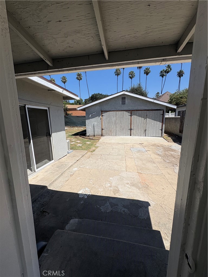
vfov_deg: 102.1
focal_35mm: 14
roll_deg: +0.2
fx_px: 112
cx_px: 104
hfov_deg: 85.7
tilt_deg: -9.9
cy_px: 138
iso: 40
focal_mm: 2.22
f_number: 2.2
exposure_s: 1/2985
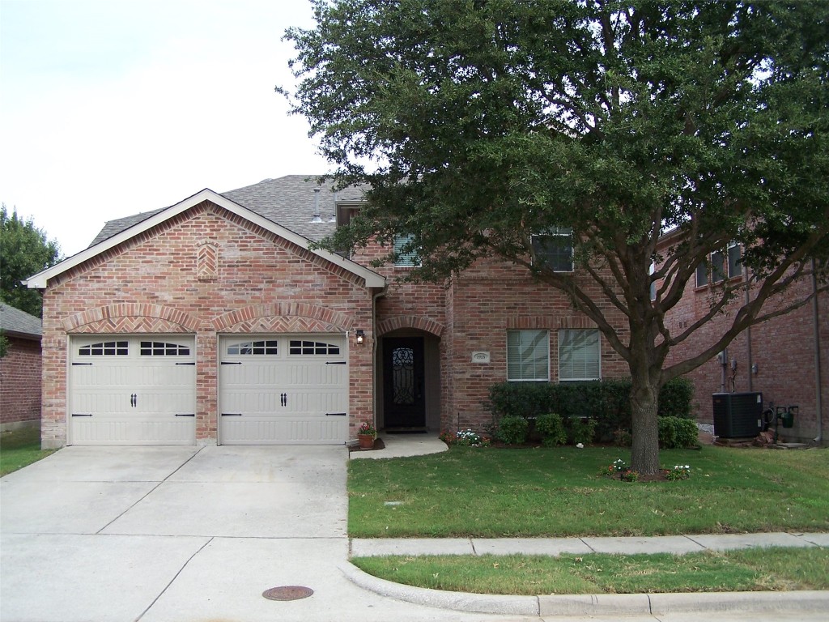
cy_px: 311
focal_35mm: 38
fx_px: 910
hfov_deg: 49.0
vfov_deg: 37.7
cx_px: 414
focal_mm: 6.3
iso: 80
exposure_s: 1/500
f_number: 2.8
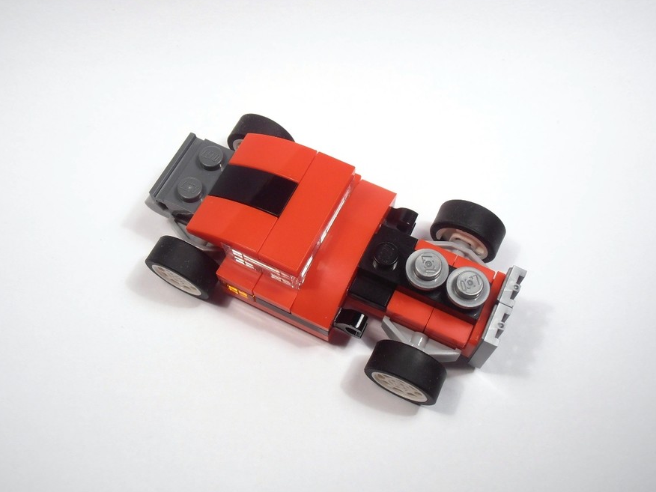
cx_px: 329
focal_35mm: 38
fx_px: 720
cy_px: 242
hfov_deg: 49.0
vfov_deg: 37.7
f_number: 3.9
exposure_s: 1/60
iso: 80
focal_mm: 6.61
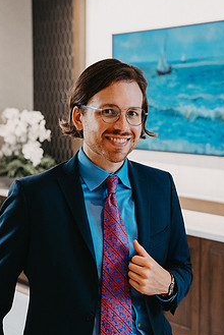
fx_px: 764
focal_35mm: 82
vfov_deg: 24.7
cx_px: 112
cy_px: 202
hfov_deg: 16.7
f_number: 4.5
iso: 1600
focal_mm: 60
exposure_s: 1/125
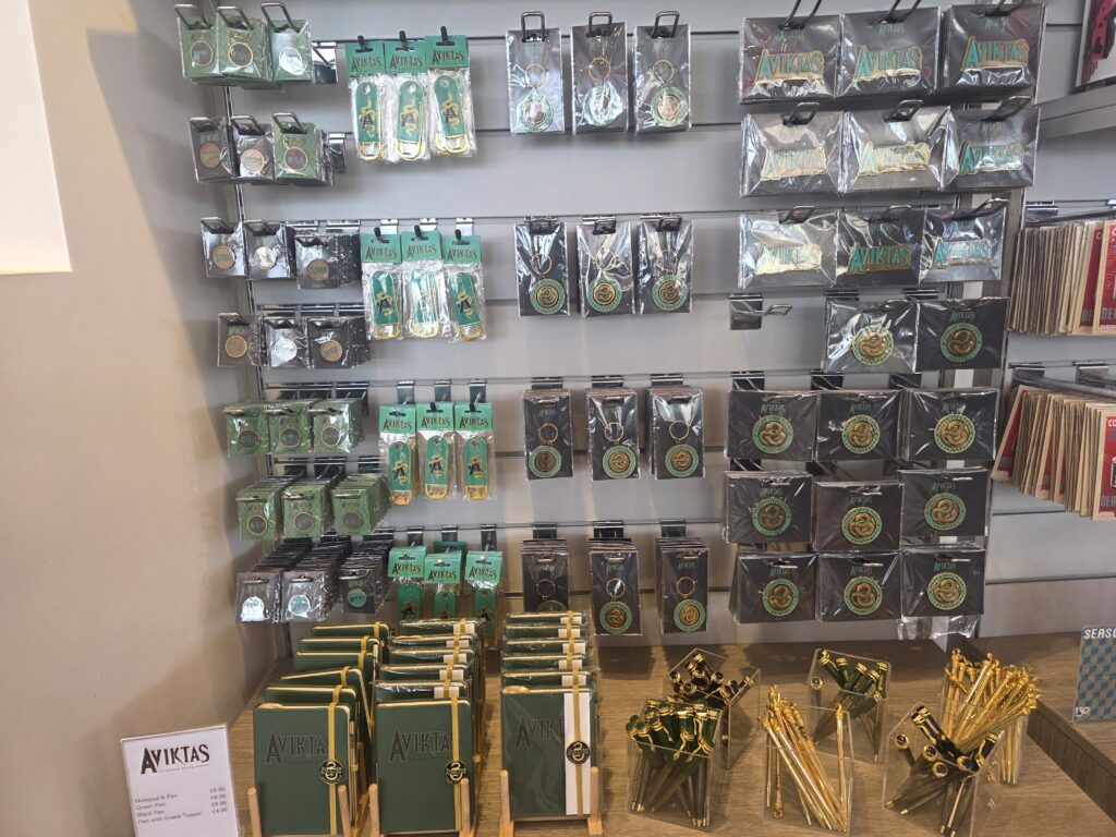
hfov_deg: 73.9
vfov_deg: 58.9
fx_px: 742
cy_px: 418
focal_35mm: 23
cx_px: 558
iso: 160
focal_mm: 6.3
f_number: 1.7
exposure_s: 1/100
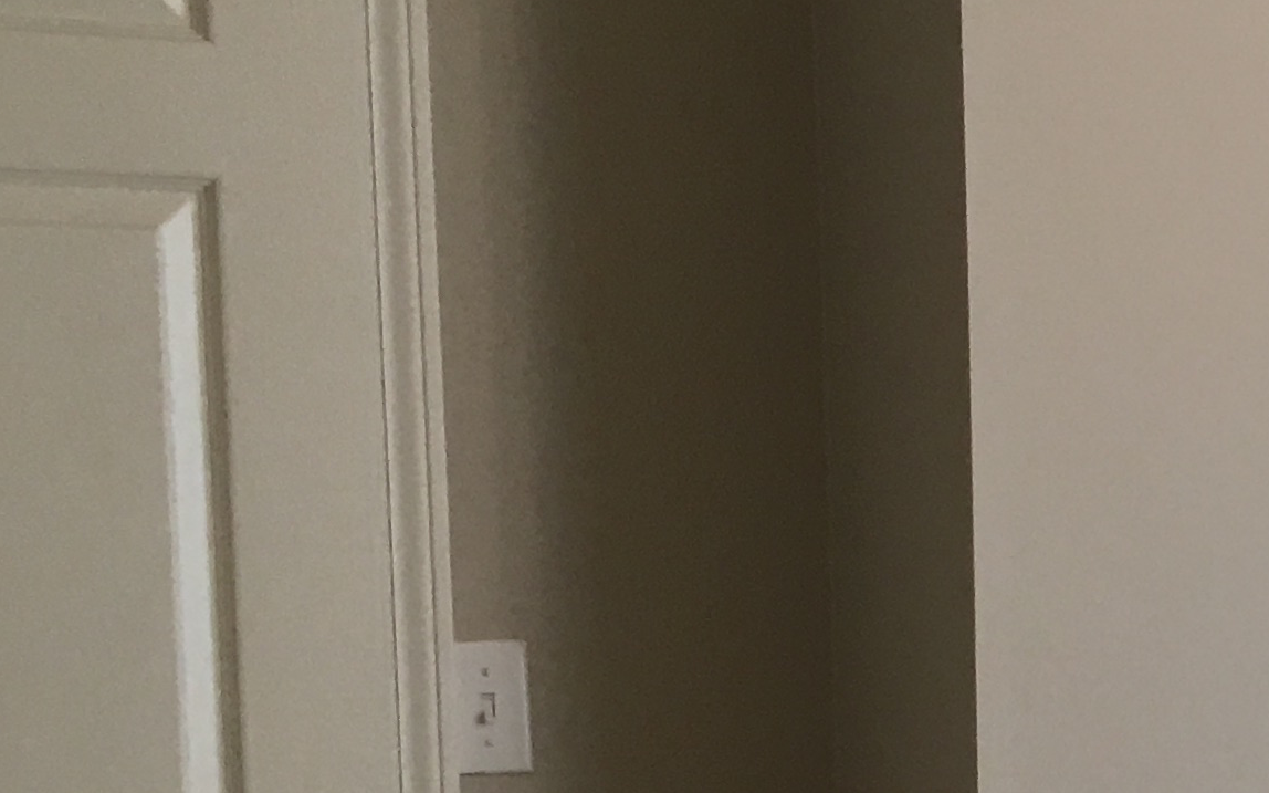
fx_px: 3734
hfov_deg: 16.8
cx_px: 2099
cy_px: 954
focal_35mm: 108
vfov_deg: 11.9
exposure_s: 1/15
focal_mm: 4.15
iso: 32
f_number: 2.2
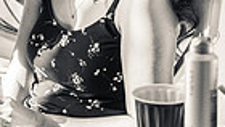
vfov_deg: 6.7
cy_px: -62
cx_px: -26
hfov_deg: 11.9
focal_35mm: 178
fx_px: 1063
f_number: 2.8
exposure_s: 1/250
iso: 200
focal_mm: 41
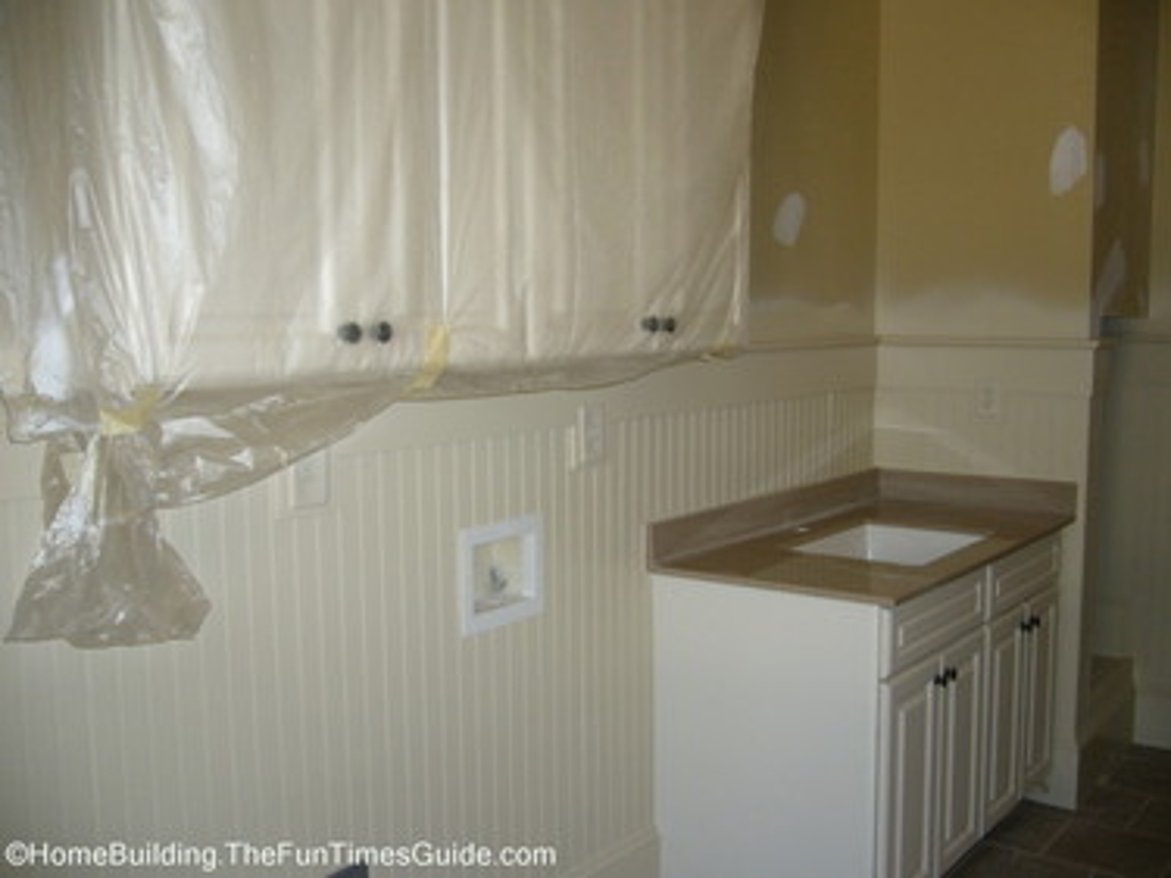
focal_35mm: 35
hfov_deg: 52.6
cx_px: 586
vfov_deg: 40.7
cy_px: 439
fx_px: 1184
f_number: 2.8
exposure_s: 1/60
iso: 125
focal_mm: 5.8
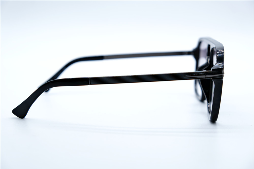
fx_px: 536
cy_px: 84
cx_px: 127
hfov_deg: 26.7
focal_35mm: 76
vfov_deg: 17.9
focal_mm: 50.5
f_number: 5.6
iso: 160
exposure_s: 1/140
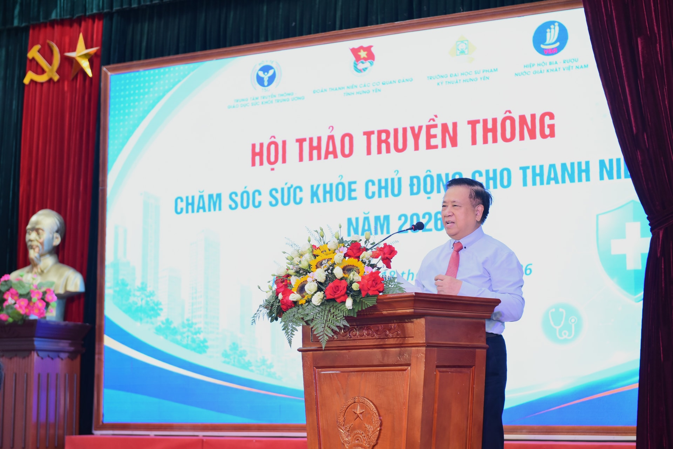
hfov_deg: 28.8
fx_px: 1309
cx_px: 336
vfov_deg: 19.5
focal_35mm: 70
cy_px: 224
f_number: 3.2
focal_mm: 70
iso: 1250
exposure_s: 1/100
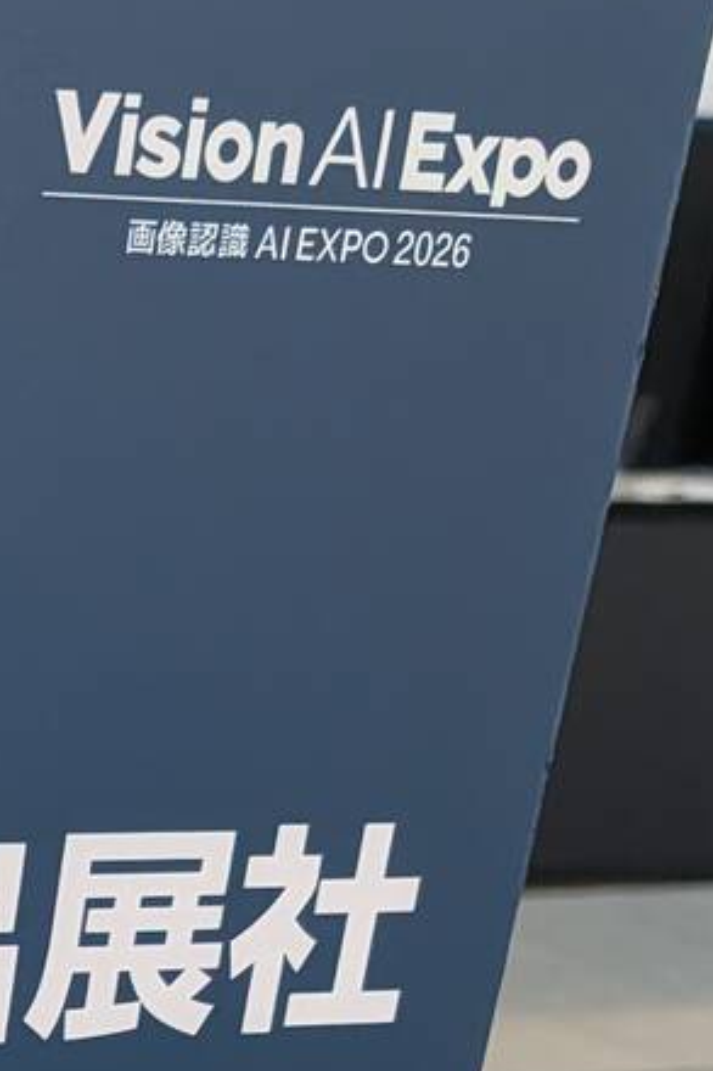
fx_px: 2705
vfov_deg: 19.1
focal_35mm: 91
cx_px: -656
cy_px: 1684
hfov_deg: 13.2
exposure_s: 1/831
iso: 1512
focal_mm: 6.9
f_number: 1.68
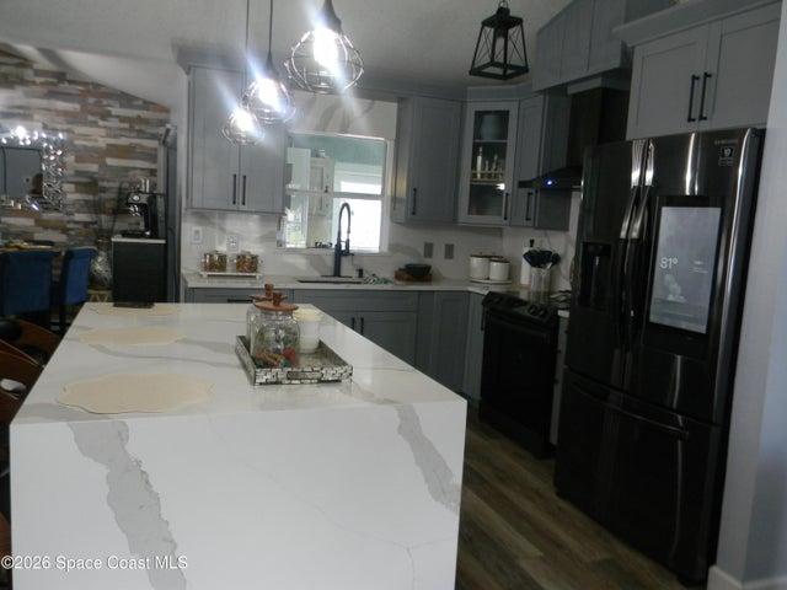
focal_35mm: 28
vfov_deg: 49.7
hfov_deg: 63.4
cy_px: 295
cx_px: 394
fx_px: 637
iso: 216
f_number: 3.5
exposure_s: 1/30
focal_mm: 5
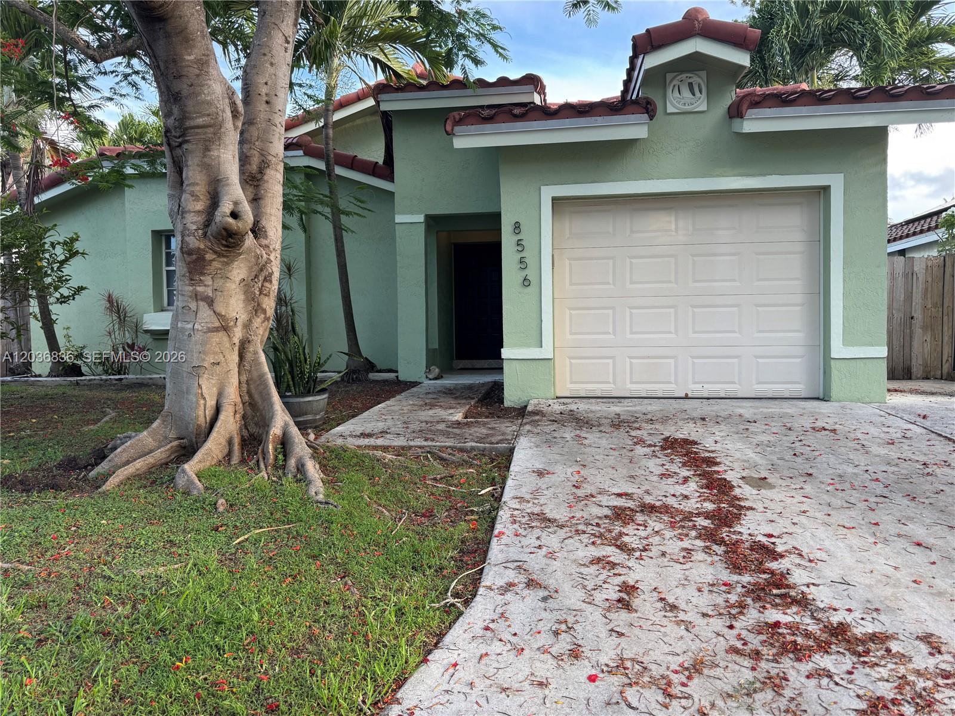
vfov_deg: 56.8
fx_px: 662
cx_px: 478
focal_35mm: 24
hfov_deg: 71.6
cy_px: 358
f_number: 1.78
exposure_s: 1/121
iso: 64
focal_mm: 6.76
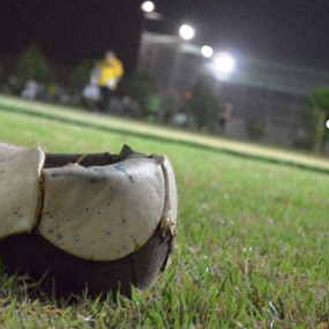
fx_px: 989
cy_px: 101
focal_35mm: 92
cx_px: -20
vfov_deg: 18.8
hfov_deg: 18.3
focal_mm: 32
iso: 3200
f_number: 4.8
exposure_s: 1/80
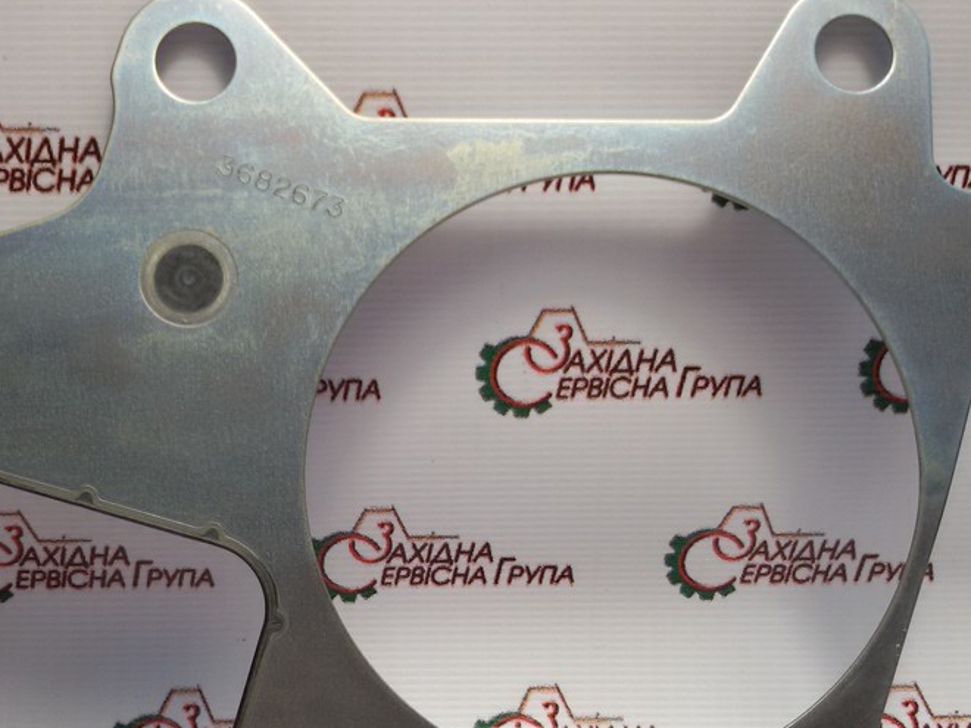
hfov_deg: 40.2
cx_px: 369
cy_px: 490
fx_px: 1318
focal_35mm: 47
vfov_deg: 30.6
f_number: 2.4
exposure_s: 1/50
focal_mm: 2.93
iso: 40
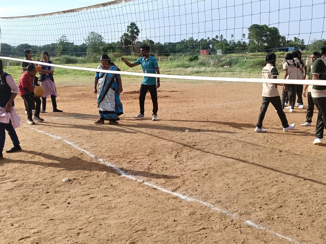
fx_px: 367
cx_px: 163
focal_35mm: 39
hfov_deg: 47.9
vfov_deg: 36.8
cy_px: 122
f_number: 1.8
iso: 50
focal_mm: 3.98
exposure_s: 1/400
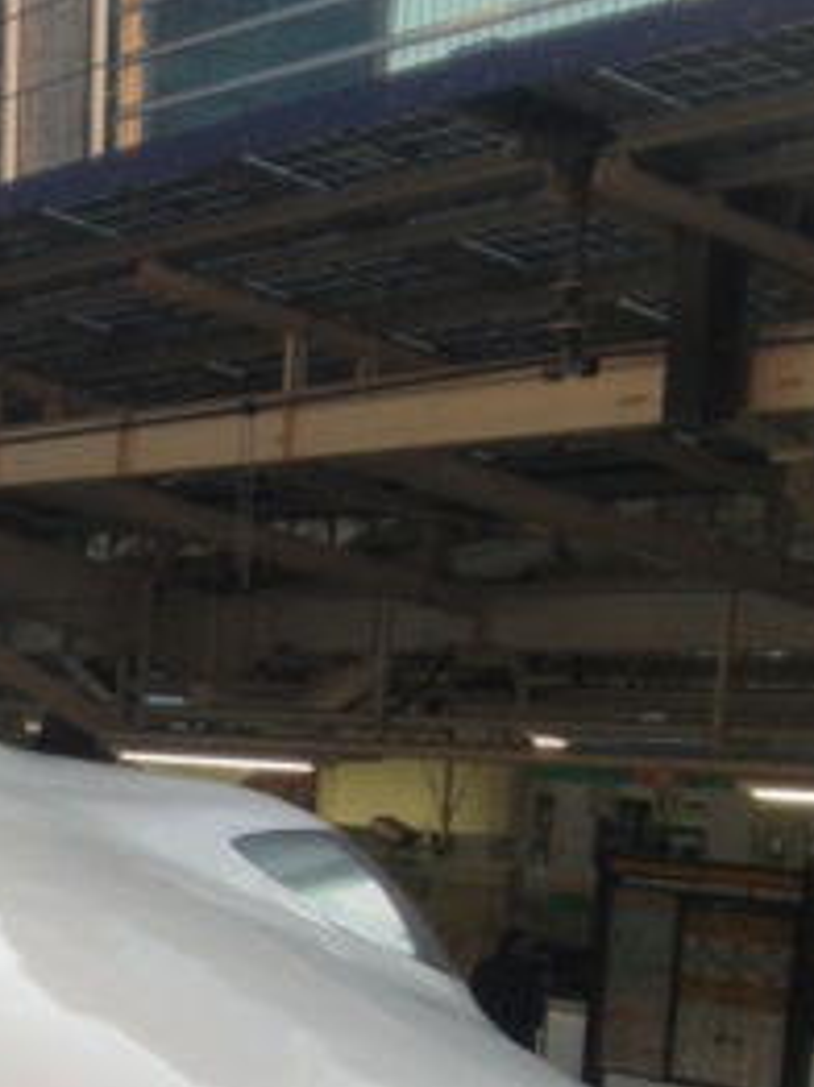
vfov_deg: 17.2
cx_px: -332
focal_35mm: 107
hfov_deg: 13.2
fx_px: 3360
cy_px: 1452
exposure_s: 1/120
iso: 80
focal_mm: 4.28
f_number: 2.4
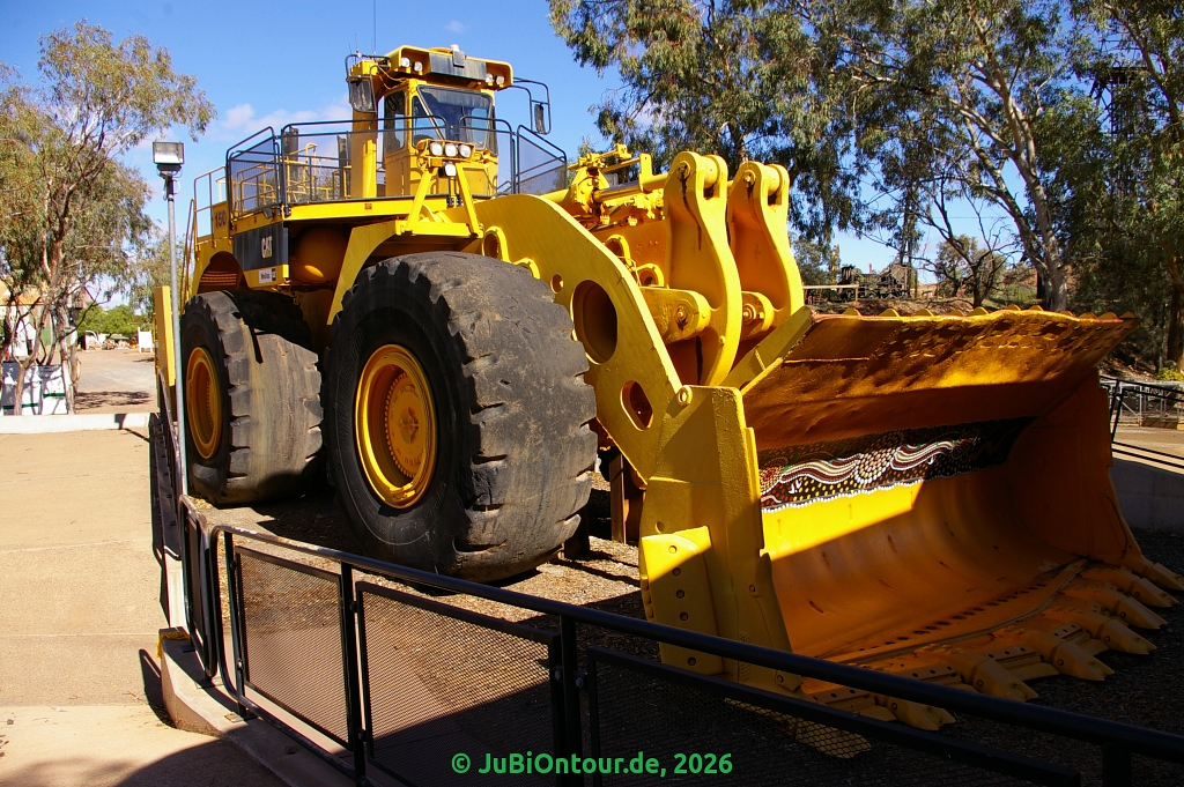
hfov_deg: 62.0
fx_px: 986
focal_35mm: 30
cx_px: 592
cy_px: 394
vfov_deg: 43.5
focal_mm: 20
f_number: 9.5
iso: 200
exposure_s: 1/180
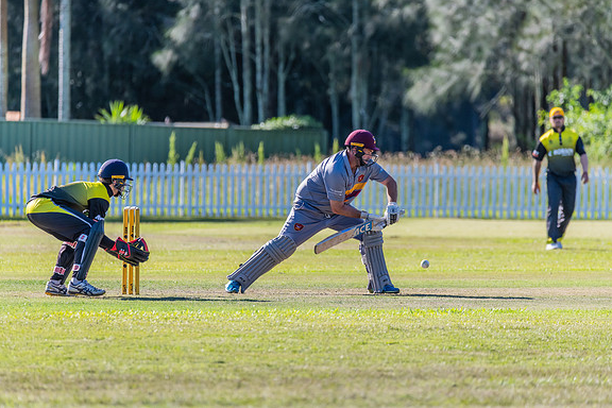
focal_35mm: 453
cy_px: 203
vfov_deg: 3.0
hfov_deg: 4.6
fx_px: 7700
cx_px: 305
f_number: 6
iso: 1000
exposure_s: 1/2000
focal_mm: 450
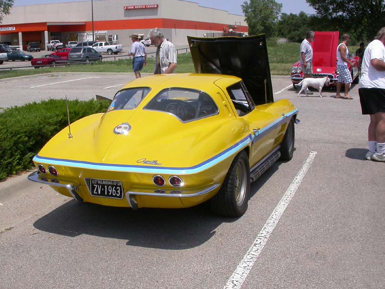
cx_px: 160
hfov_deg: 40.3
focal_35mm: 47
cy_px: 140
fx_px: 523
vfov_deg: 30.9
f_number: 7.5
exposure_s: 1/466
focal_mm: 7.85
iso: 100
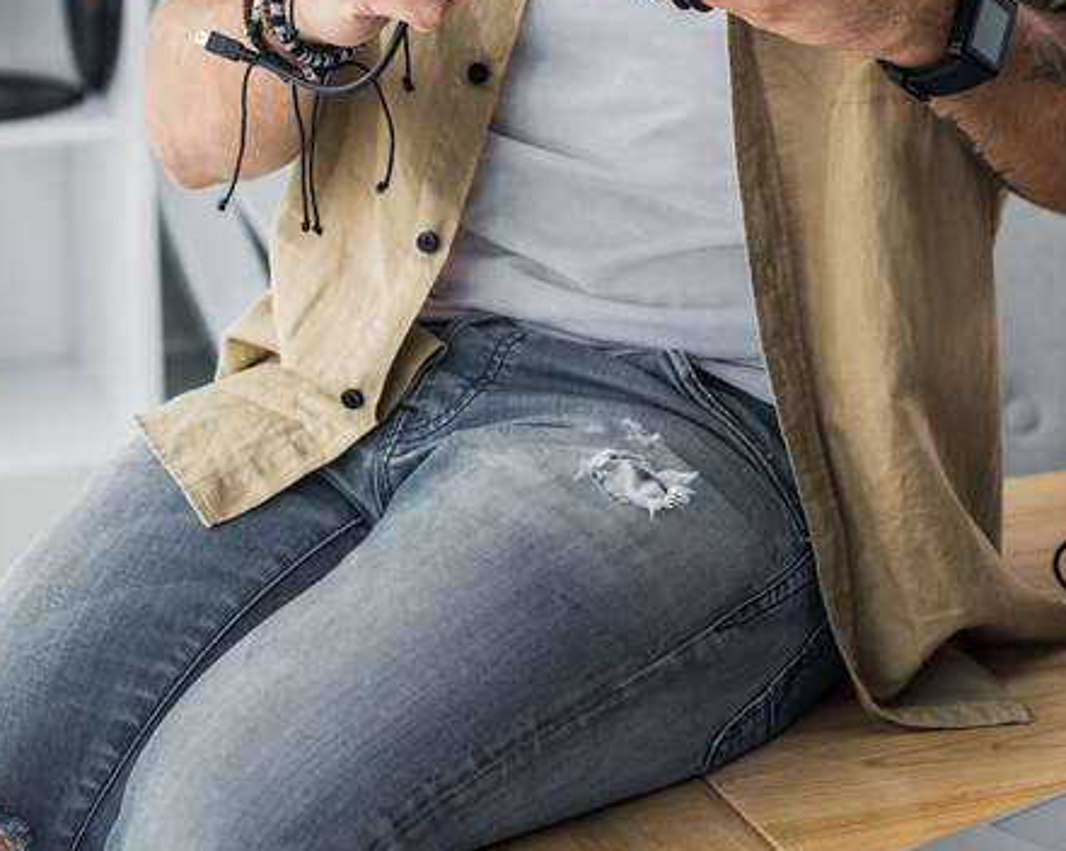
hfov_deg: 17.6
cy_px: 98
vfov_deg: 14.0
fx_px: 3436
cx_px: 627
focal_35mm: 109
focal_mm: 50
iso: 400
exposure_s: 1/250
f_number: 3.2
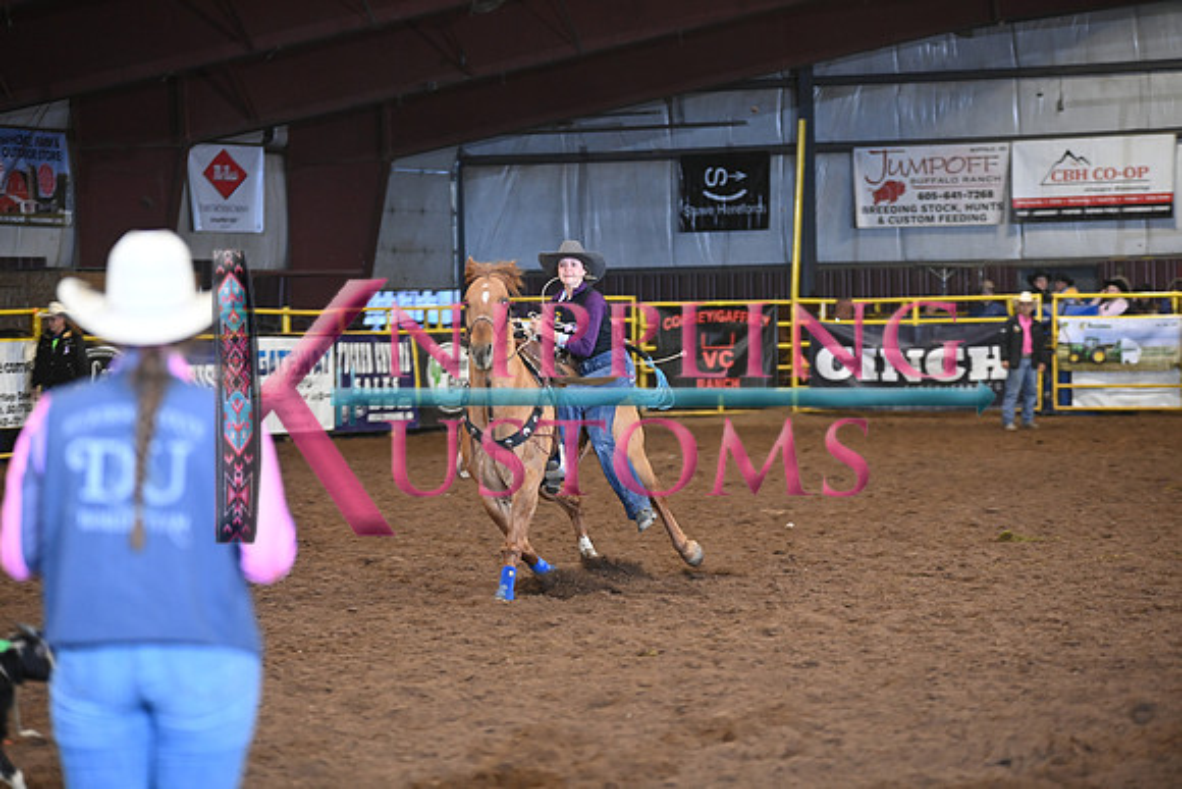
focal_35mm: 130
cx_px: 591
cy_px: 394
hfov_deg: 15.8
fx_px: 4269
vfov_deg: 10.6
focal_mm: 130
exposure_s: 1/250
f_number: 2.8
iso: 3200
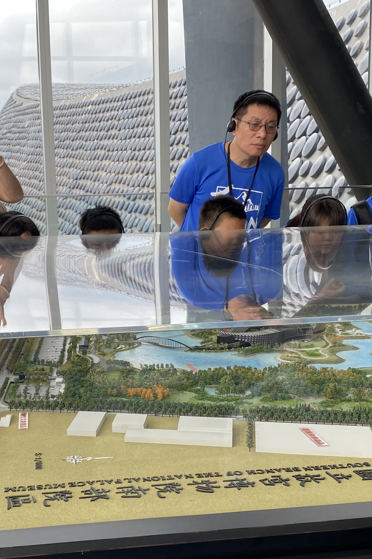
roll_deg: +1.4
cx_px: 121
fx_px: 713
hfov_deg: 29.0
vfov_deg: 42.5
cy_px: 337
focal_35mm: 46
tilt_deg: -13.2
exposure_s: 1/121
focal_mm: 4.25
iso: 50
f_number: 1.8
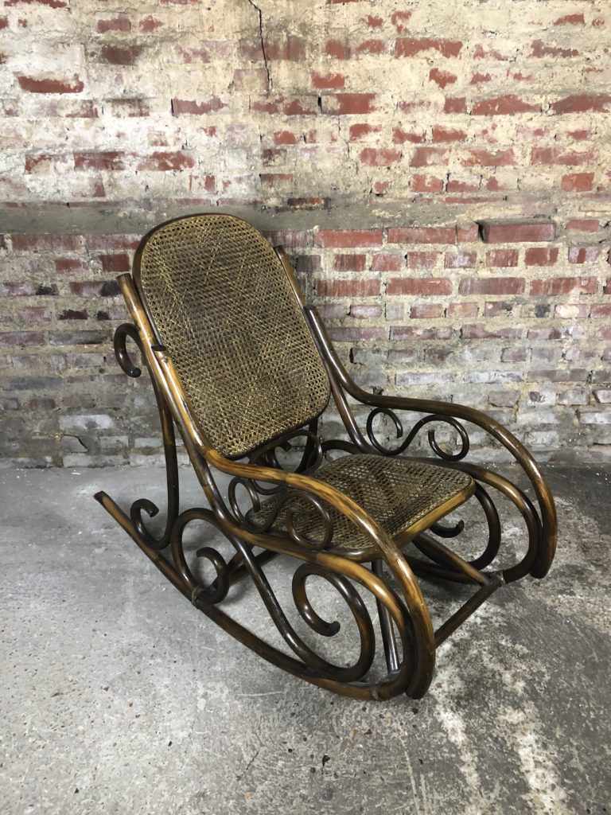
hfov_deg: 49.7
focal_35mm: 28
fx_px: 659
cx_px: 306
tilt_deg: -24.0
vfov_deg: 63.4
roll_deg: +0.5
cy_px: 408
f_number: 1.8
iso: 100
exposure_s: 1/17
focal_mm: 4
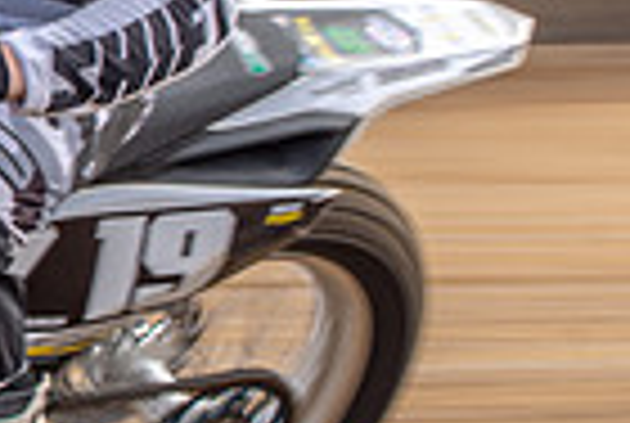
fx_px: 6910
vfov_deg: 3.5
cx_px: -324
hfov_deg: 5.2
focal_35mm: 394
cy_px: -43
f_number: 13
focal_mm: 60
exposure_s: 1/100
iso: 125
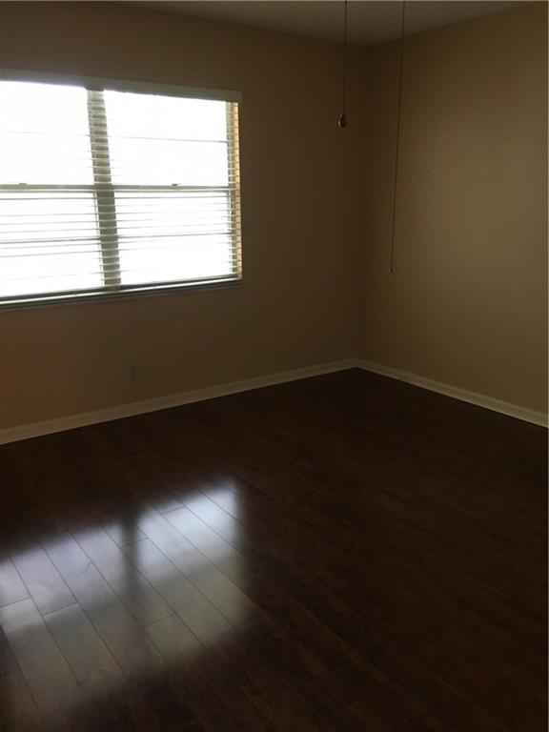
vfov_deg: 61.7
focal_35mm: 29
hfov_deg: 48.2
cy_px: 366
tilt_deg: -15.4
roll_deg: -0.7
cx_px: 274
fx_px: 613
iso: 200
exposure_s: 1/17
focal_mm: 4.15
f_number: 2.2
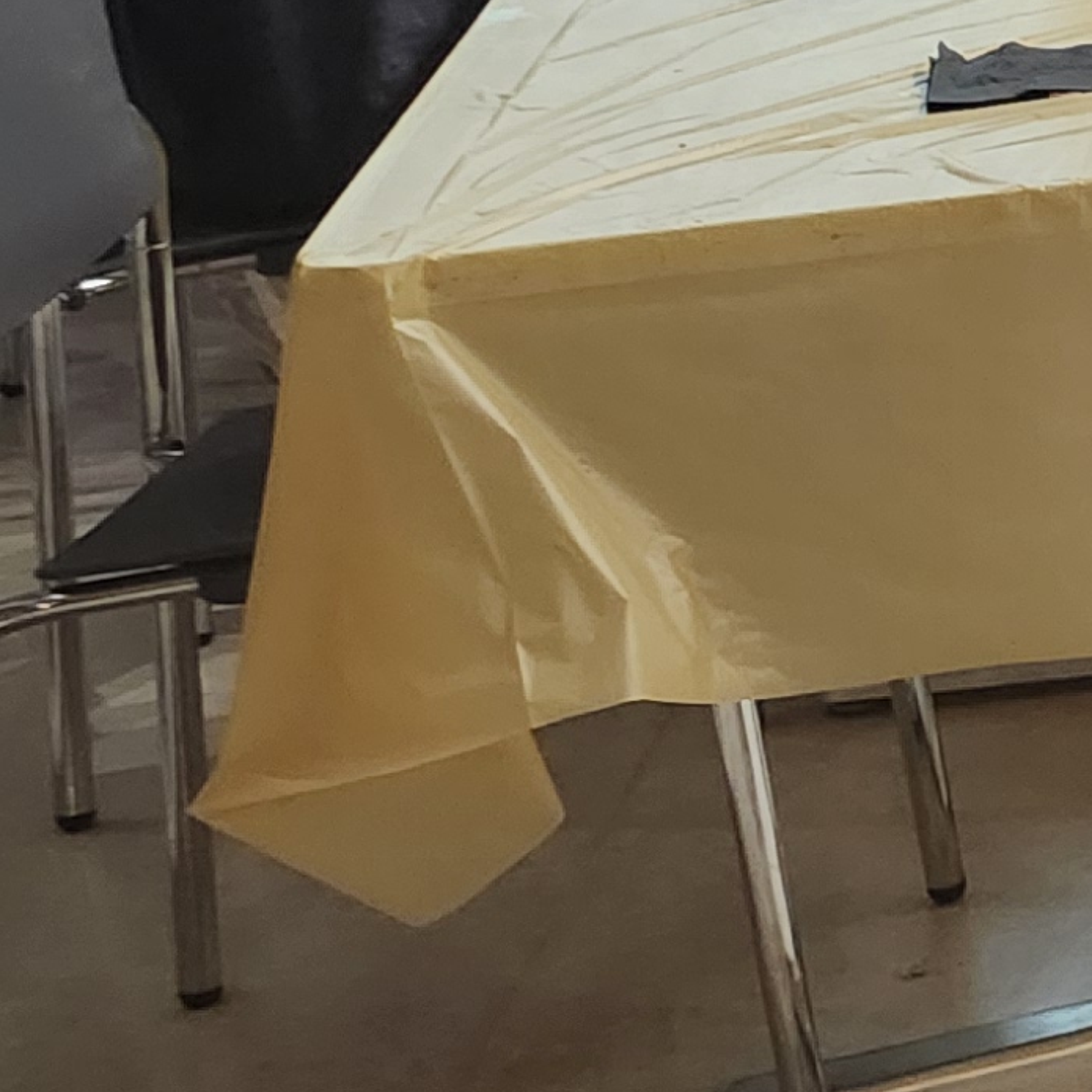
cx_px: 3089
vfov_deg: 14.6
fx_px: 4176
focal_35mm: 117
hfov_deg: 10.9
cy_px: -16
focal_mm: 5.54
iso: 1250
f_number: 1.8
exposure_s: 1/20
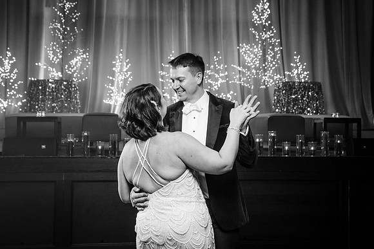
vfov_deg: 21.1
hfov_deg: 31.2
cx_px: 172
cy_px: 121
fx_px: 669
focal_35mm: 64
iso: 2000
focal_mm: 59
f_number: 4
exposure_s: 1/125
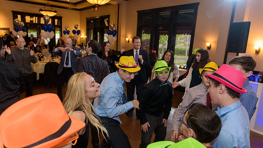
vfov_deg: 44.4
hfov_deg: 71.9
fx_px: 181
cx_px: 134
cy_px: 80
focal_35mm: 26
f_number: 3.2
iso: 1600
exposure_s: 1/125
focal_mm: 24
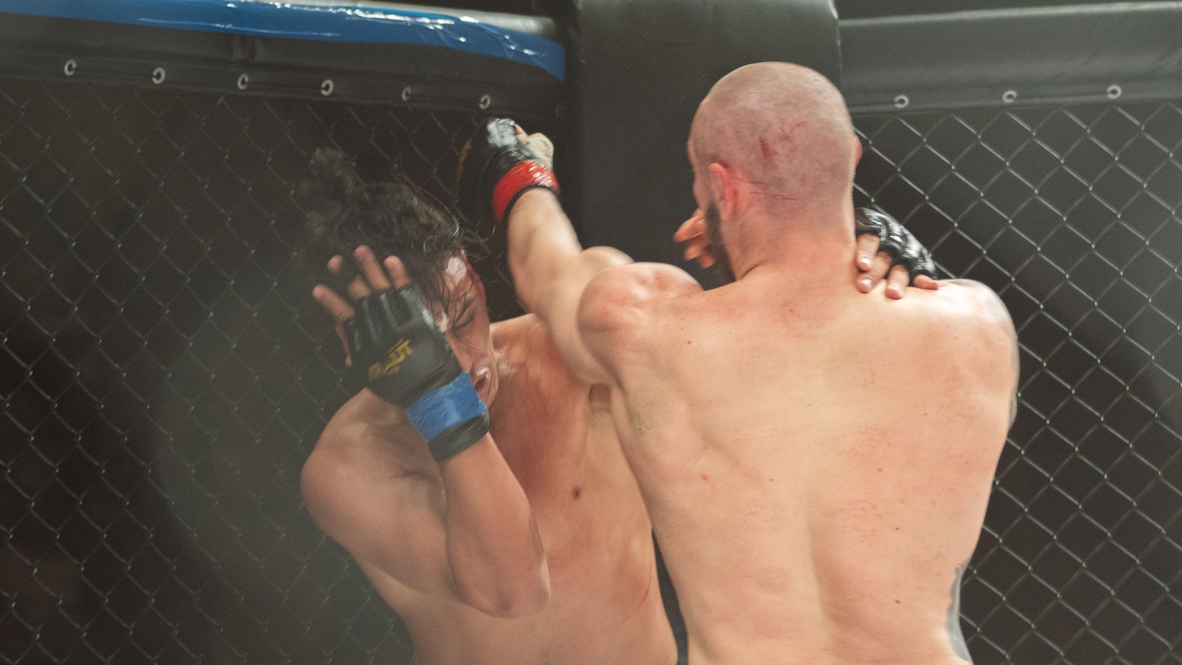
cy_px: 567
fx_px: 4984
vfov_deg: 7.6
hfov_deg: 13.5
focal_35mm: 159
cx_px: 547
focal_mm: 95
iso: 1100
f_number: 4
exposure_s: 1/320
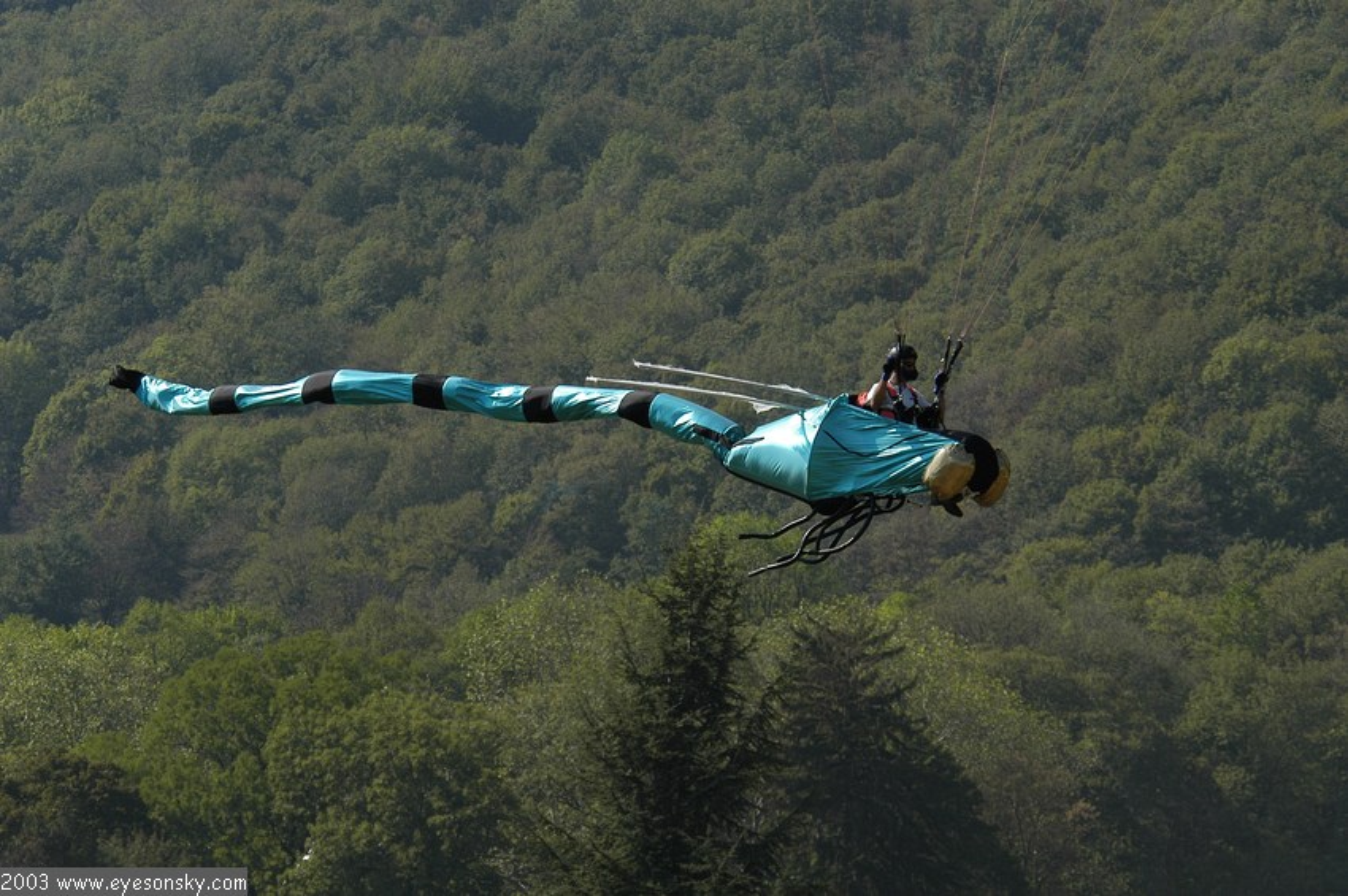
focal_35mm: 248
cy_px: 448
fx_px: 9258
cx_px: 674
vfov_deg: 5.5
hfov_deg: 8.3
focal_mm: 165
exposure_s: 1/640
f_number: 6.3
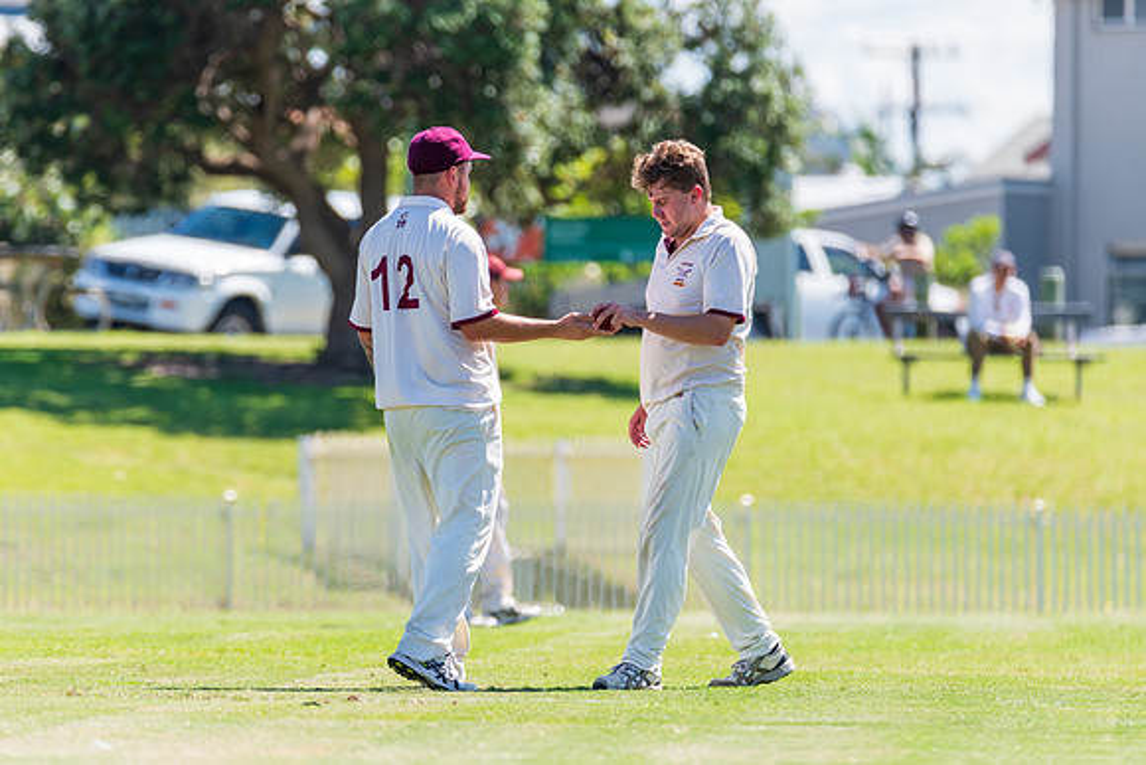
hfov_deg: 3.9
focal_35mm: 531
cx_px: 491
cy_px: 381
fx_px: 16907
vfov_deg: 2.6
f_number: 6.3
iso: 400
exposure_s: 1/1250
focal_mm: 450
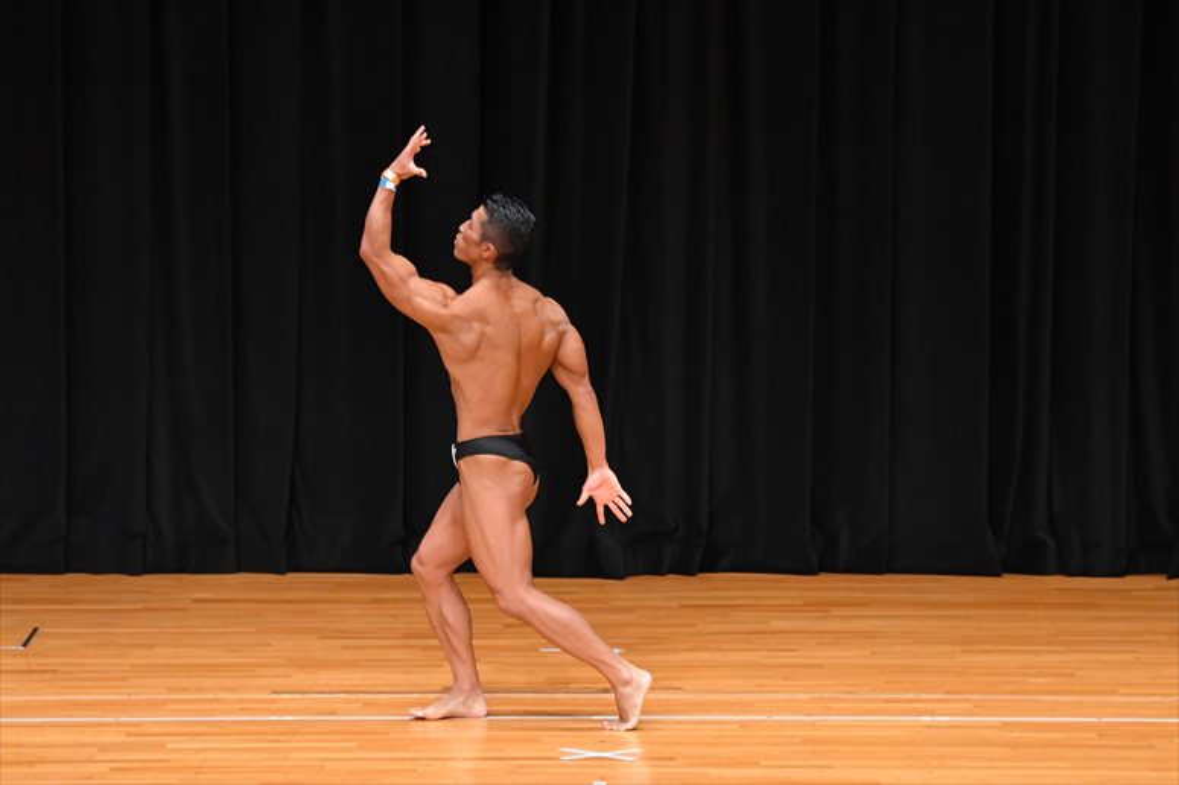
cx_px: 590
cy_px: 392
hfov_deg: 9.2
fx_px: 7365
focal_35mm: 225
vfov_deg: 6.1
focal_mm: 150
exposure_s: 1/400
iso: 4000
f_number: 5.6
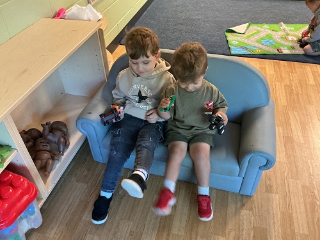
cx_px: 160
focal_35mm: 29
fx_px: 268
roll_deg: +2.0
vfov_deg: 48.2
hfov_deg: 61.7
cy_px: 120
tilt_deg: -41.4
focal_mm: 3
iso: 320
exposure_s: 1/40
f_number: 1.8
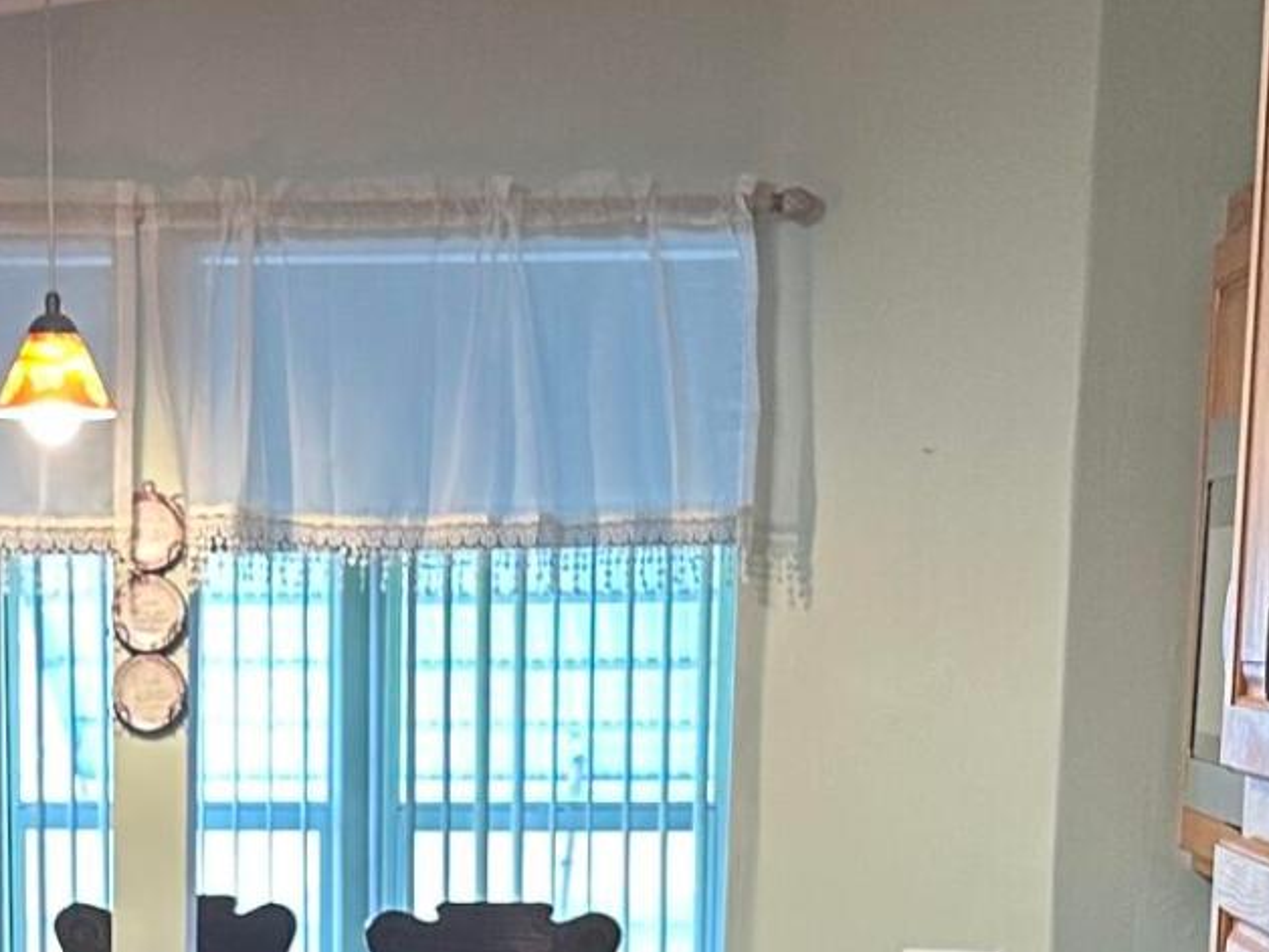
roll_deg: +0.2
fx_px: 4033
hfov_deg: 17.6
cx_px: 160
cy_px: 1389
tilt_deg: -9.4
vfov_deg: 12.8
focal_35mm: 110
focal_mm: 6.86
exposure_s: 1/60
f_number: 1.78
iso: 250
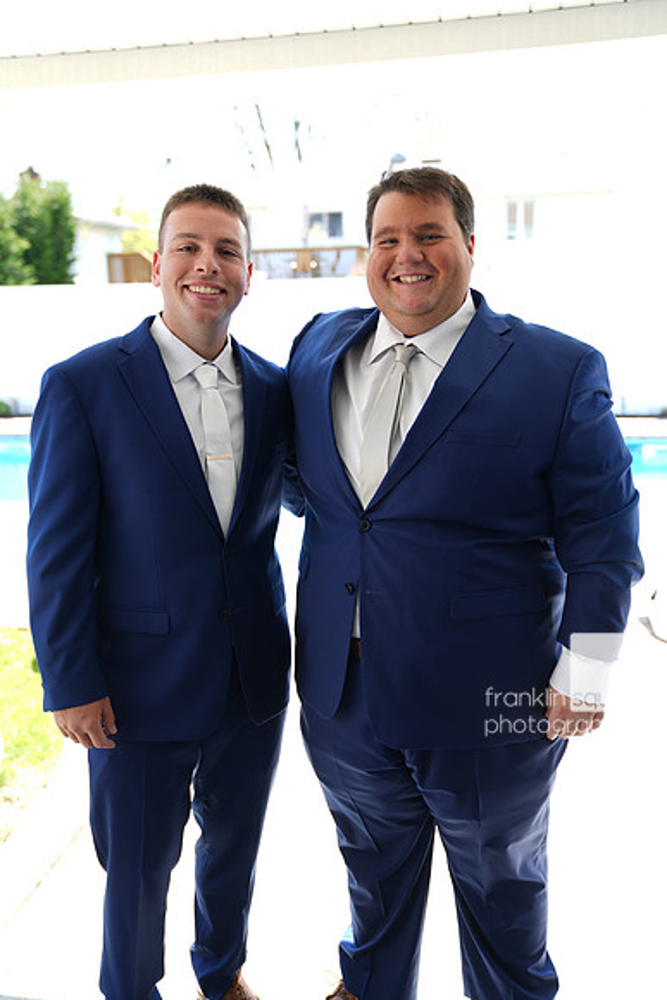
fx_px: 917
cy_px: 500
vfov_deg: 57.2
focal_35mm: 33
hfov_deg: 40.0
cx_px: 334
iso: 50
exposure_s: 1/100
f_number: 2.8
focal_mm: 33
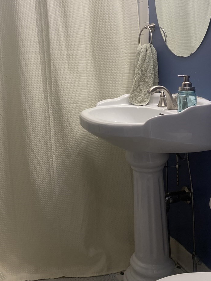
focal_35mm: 43
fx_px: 349
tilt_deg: -1.6
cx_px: 89
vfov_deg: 42.6
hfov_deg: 33.5
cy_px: 74
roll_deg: +1.3
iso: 80
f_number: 1.8
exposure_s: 1/120
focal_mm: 4.25
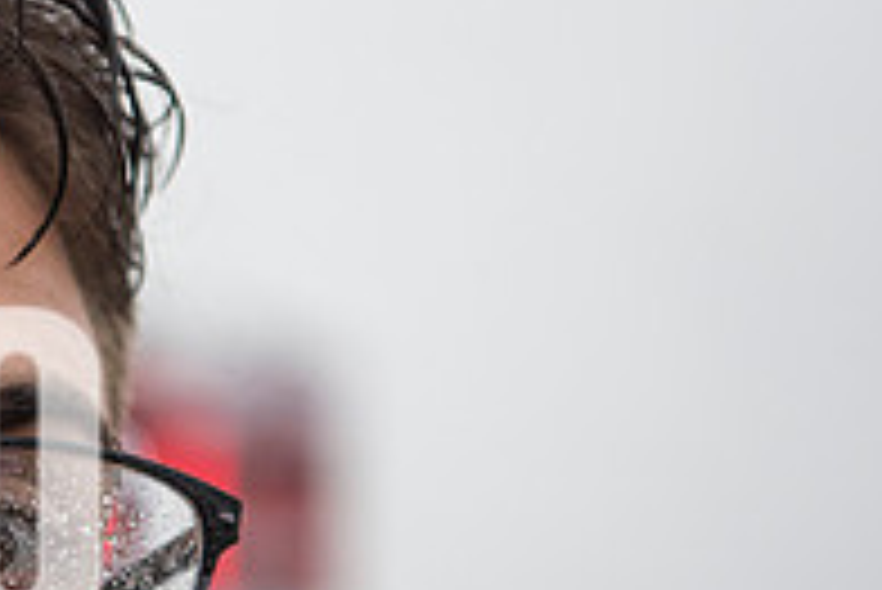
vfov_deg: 6.6
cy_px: 520
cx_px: -238
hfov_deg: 9.8
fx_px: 5075
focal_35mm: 207
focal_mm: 70
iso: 400
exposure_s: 1/1000
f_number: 4
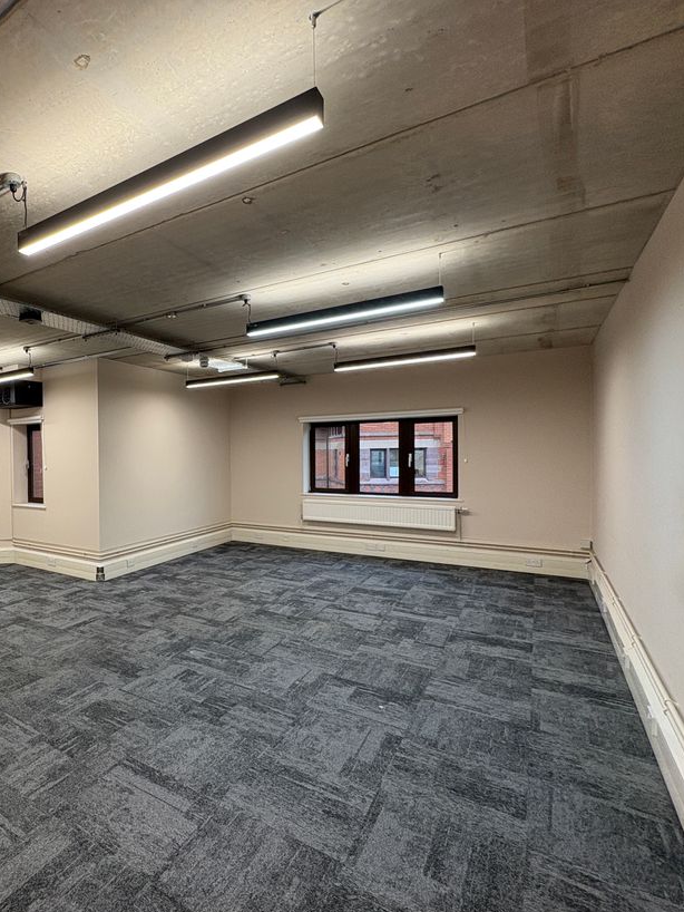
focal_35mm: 19
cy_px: 463
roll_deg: +0.4
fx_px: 500
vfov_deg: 84.6
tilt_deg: -0.4
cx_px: 129
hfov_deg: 62.4
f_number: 2.2
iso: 125
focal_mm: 2.22
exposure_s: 1/100
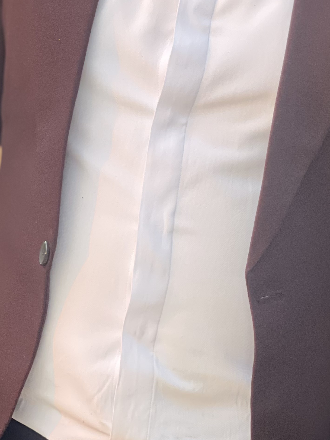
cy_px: 4
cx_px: 247
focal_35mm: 136
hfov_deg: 10.9
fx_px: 1728
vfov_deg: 14.3
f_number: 2.2
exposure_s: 1/83
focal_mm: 7.5
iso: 250
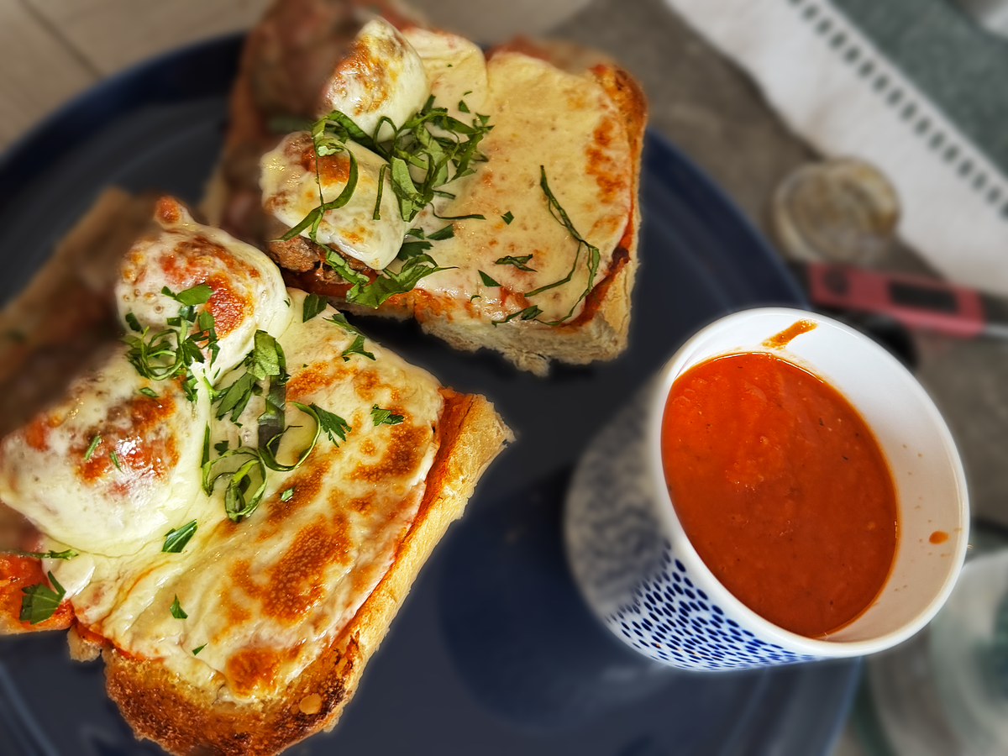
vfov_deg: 56.8
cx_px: 504
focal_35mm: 24
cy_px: 378
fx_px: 699
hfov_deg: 71.6
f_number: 1.78
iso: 160
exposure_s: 1/60
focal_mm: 6.76
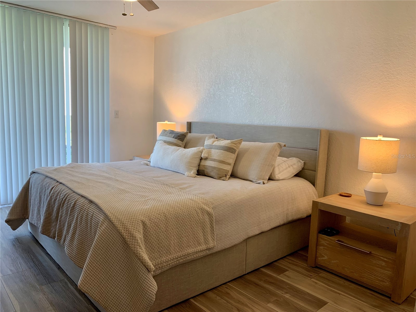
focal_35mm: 26
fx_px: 312
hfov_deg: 67.3
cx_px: 208
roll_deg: -2.2
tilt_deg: -7.6
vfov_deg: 53.1
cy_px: 156
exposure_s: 1/60
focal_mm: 4.25
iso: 64
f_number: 1.8
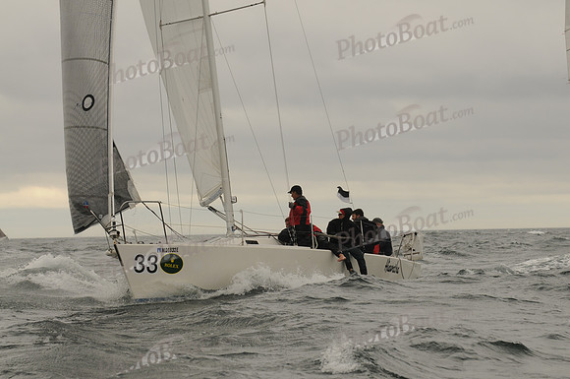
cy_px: 190
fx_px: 2490
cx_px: 285
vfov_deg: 8.7
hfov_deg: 13.1
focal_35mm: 158
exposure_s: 1/1000
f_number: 4.5
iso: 200
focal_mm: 105
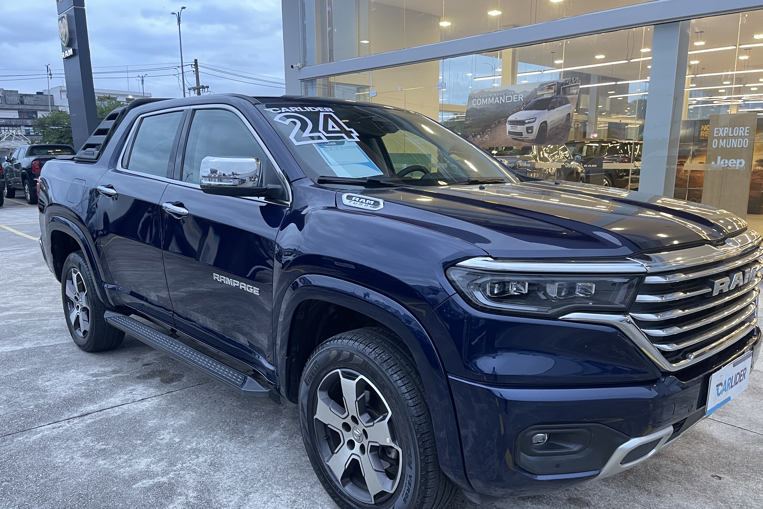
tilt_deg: -13.2
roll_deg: +0.2
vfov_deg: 47.8
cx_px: 387
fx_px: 572
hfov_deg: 67.4
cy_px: 290
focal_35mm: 27
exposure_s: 1/60
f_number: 1.6
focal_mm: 5.1
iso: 250
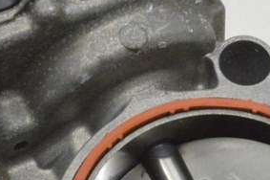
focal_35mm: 217
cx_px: 156
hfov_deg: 9.5
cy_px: 163
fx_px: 1626
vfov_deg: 6.3
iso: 6400
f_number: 20
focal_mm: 40
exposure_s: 1/20
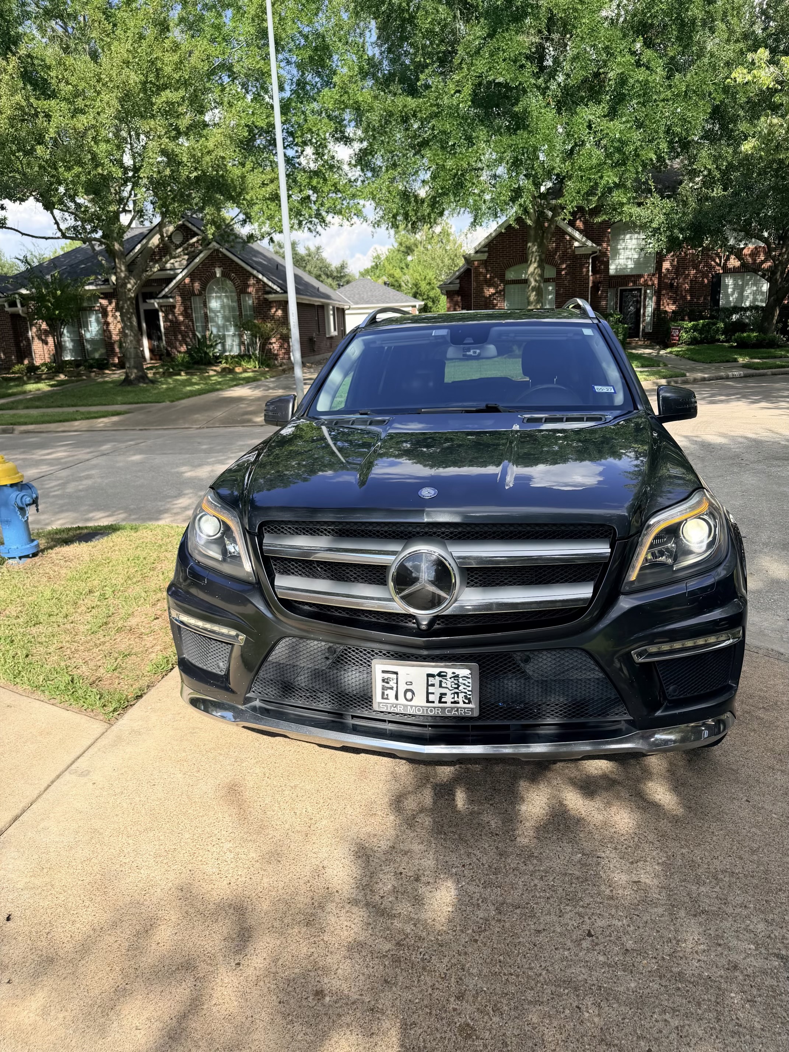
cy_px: 526
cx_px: 394
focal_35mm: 24
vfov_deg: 71.6
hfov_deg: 56.8
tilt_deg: -15.4
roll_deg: +1.2
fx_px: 729
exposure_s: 1/2000
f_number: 1.78
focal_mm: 6.76
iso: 80
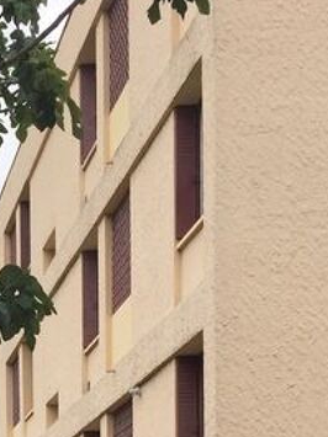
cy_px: 692
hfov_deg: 13.2
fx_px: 1378
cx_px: -73
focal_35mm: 109
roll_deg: +0.5
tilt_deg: -1.7
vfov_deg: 16.2
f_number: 2.2
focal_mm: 4.15
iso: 32
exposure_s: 1/879
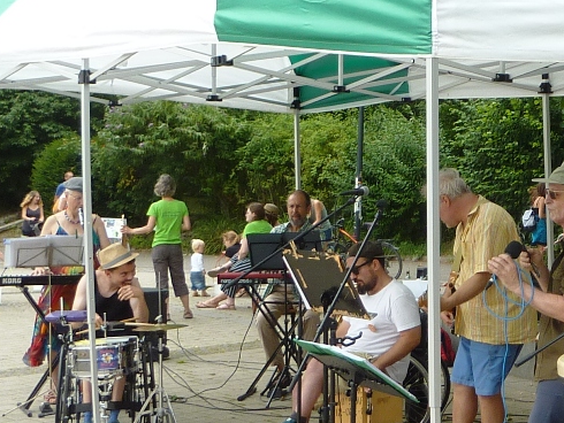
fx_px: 1157
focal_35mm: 71
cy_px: 228
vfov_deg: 20.7
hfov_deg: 26.8
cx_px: 462
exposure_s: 1/125
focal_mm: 4.7
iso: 80
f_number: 3.4
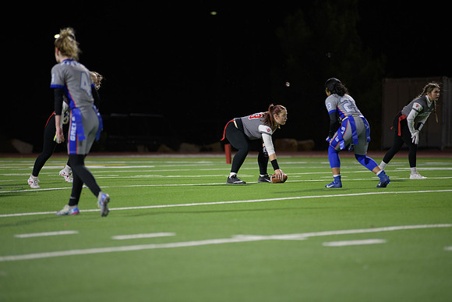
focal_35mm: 200
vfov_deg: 6.9
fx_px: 2512
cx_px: 226
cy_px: 151
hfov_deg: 10.3
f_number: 2.8
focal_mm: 200
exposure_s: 1/200
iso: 1000
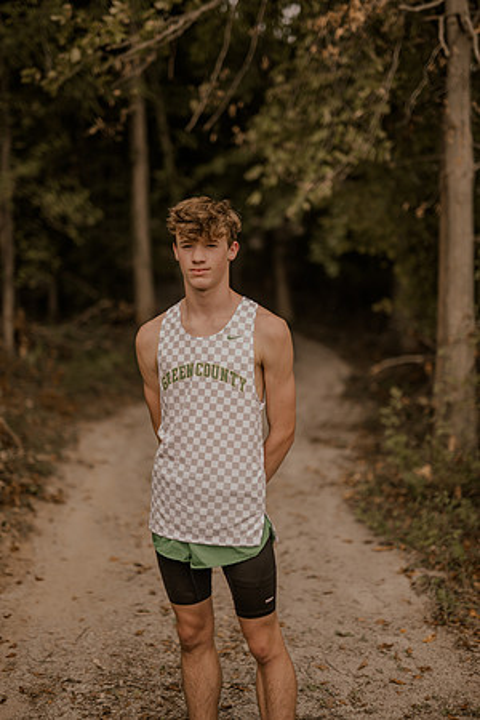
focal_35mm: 50
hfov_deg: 27.0
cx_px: 240
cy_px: 360
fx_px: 1000
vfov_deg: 39.6
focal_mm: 50
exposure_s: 1/1000
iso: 64
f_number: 1.4
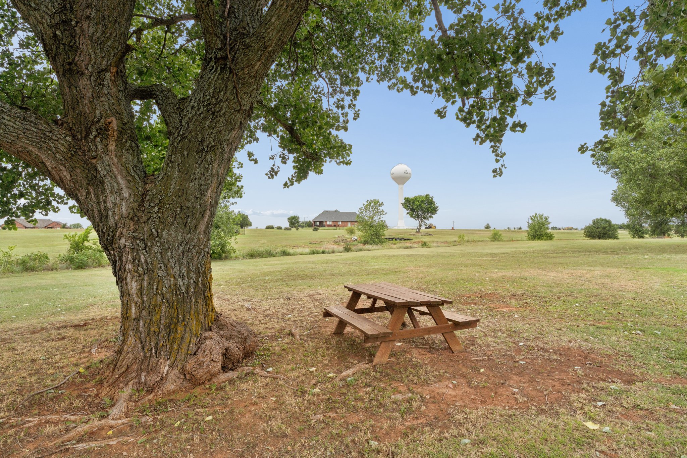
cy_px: 229
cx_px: 344
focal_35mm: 19
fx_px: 361
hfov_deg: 87.2
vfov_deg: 64.8
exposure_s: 1/320
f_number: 8
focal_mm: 12.6
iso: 250
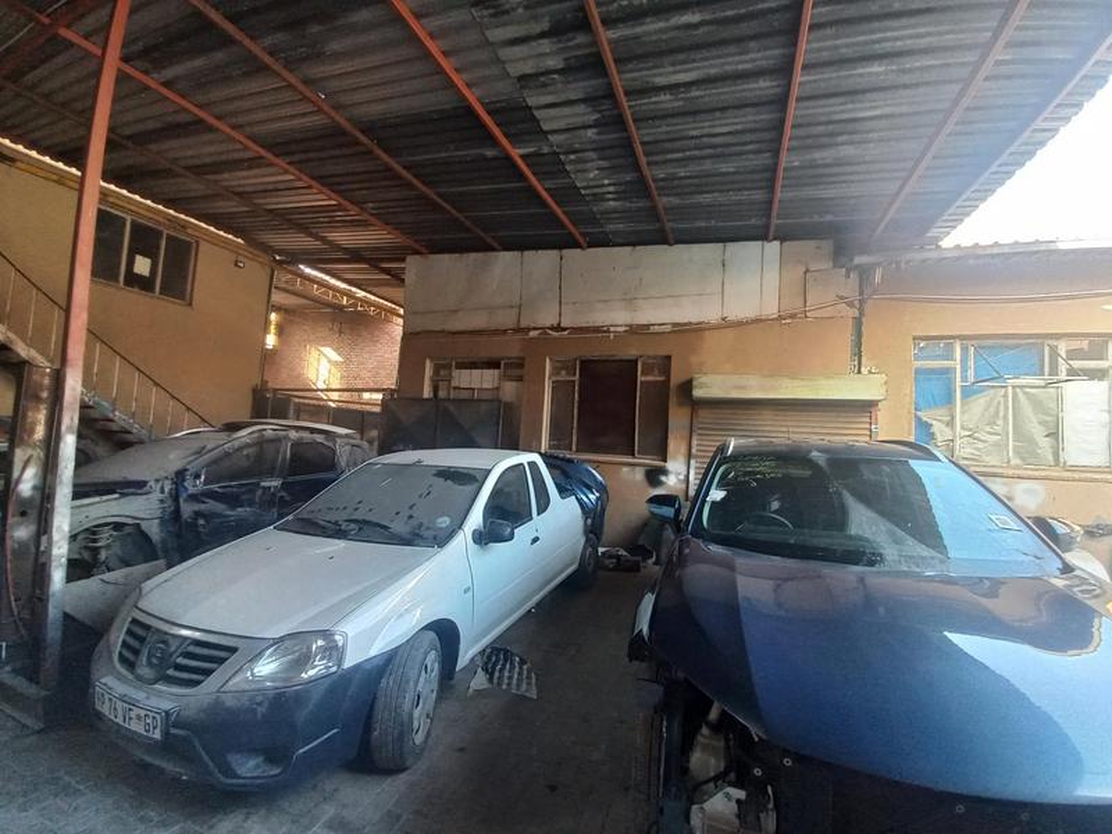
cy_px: 417
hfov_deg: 106.2
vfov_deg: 89.9
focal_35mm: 13
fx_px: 418
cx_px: 556
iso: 125
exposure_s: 1/50
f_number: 2.2
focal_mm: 1.42
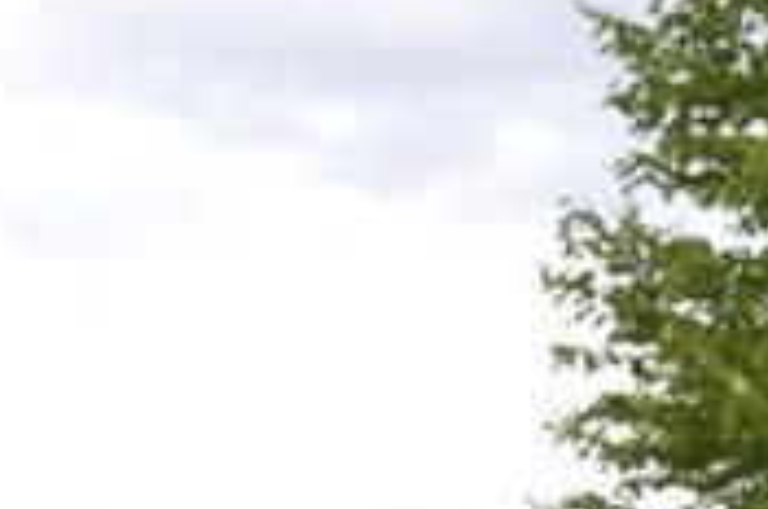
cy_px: 1014
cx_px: 1374
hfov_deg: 6.6
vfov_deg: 4.4
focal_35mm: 307
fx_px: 6536
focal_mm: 35
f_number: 5
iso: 100
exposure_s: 1/160
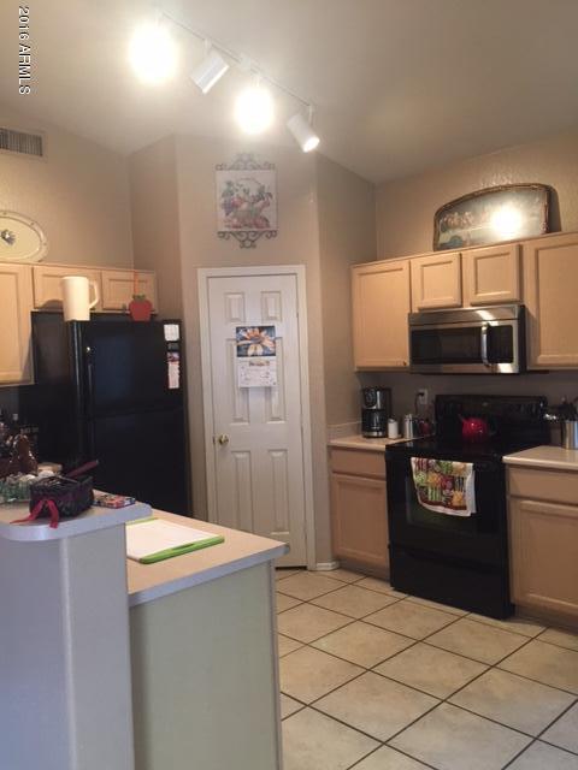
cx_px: 289
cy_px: 385
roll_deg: +2.0
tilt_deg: -1.9
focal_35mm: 29
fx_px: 646
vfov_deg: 61.7
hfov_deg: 48.2
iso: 125
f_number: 2.2
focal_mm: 4.15
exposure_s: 1/15
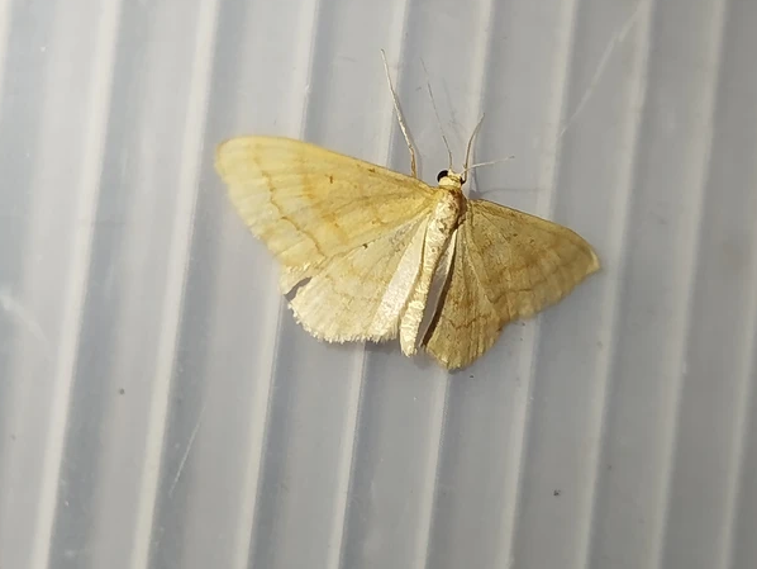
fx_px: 1685
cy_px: 295
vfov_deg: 19.2
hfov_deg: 25.3
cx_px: 399
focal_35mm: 77
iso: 125
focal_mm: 5.31
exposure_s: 1/50
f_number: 1.7
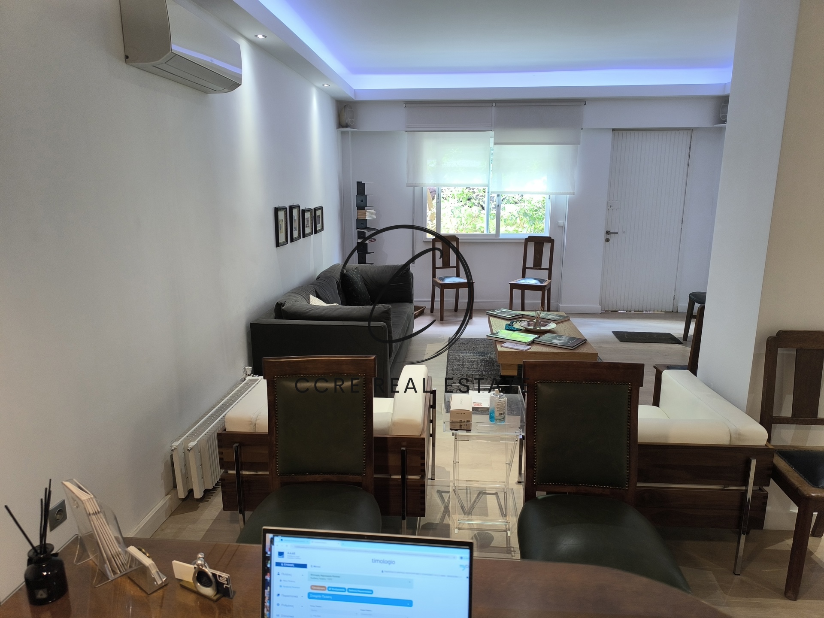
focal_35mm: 23
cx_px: 412
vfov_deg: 58.9
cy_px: 309
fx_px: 547
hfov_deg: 73.9
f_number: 1.65
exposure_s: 1/100
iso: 500
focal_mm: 6.14
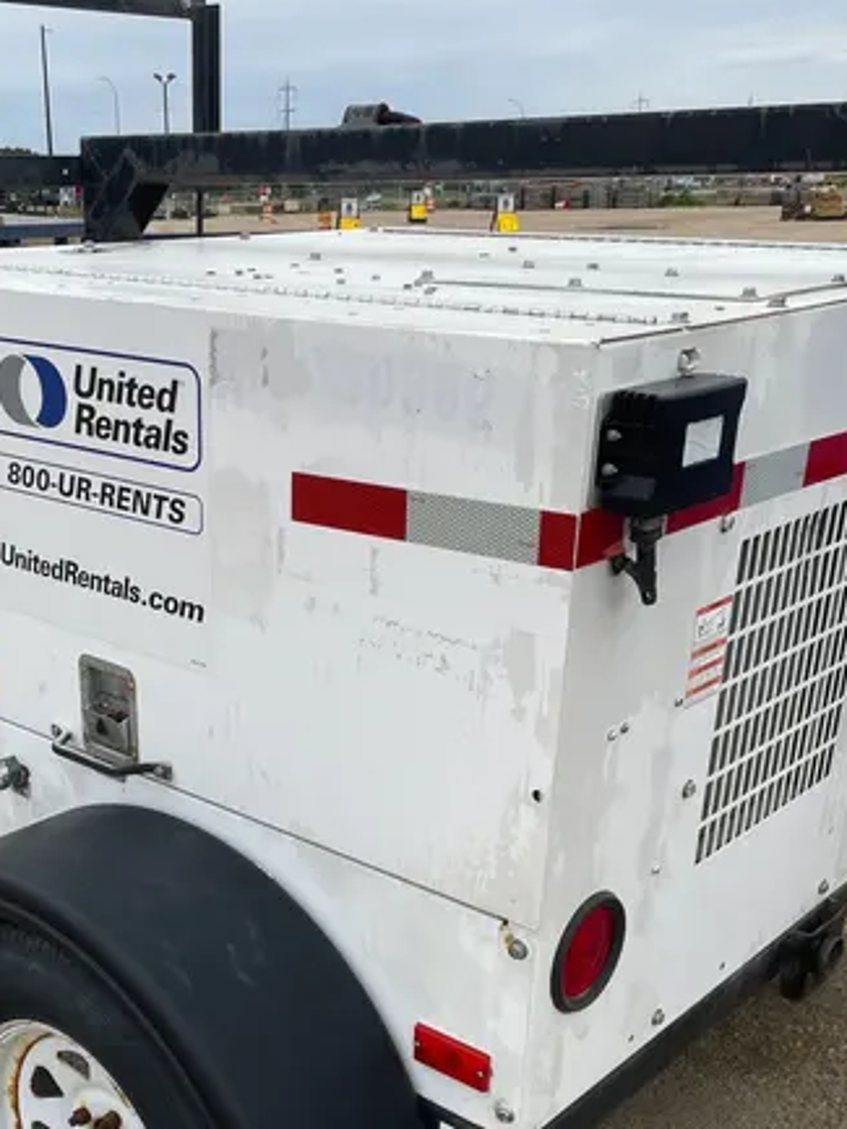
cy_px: 802
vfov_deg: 42.0
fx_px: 1435
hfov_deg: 32.5
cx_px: 245
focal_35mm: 44
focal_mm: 4.2
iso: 32
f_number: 1.6
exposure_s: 1/1511
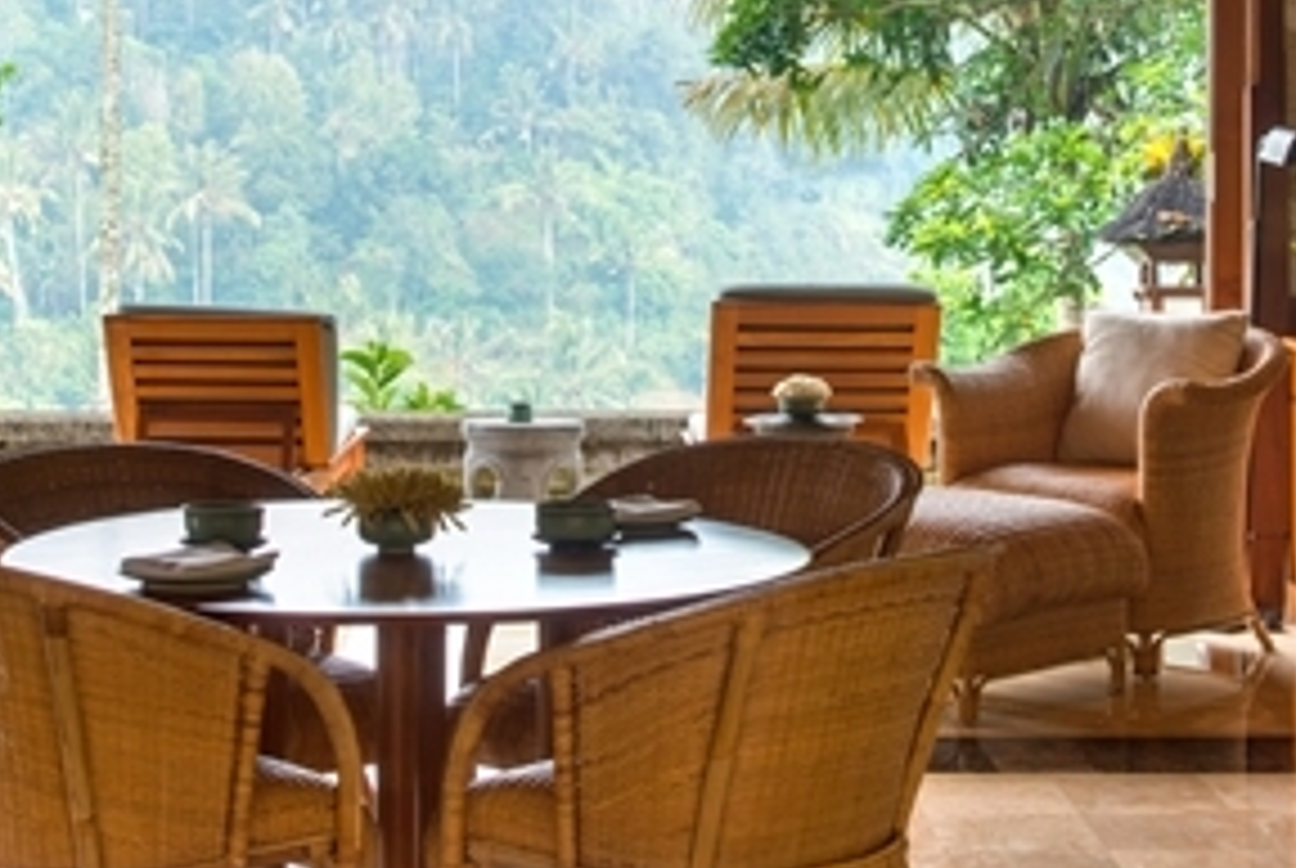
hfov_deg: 22.3
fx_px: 3281
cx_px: 684
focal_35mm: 91
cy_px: 146
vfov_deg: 15.0
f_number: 9
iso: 400
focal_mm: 35
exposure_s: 1/3
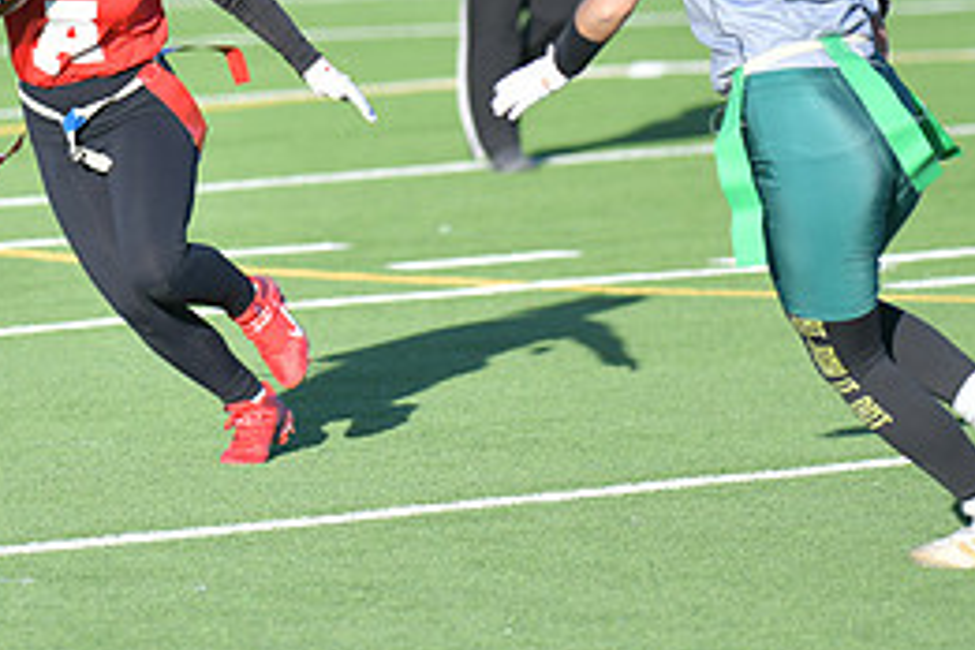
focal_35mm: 378
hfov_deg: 5.4
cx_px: 71
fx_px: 10237
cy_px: 24
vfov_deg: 3.6
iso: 64
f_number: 2.8
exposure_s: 1/800
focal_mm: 170
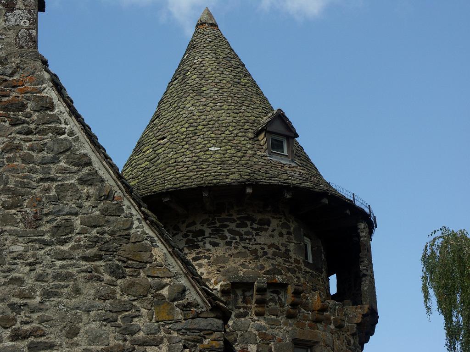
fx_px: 1589
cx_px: 235
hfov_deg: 16.8
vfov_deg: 12.7
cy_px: 176
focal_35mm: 117
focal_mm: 29.94
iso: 64
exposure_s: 1/200
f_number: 7.1
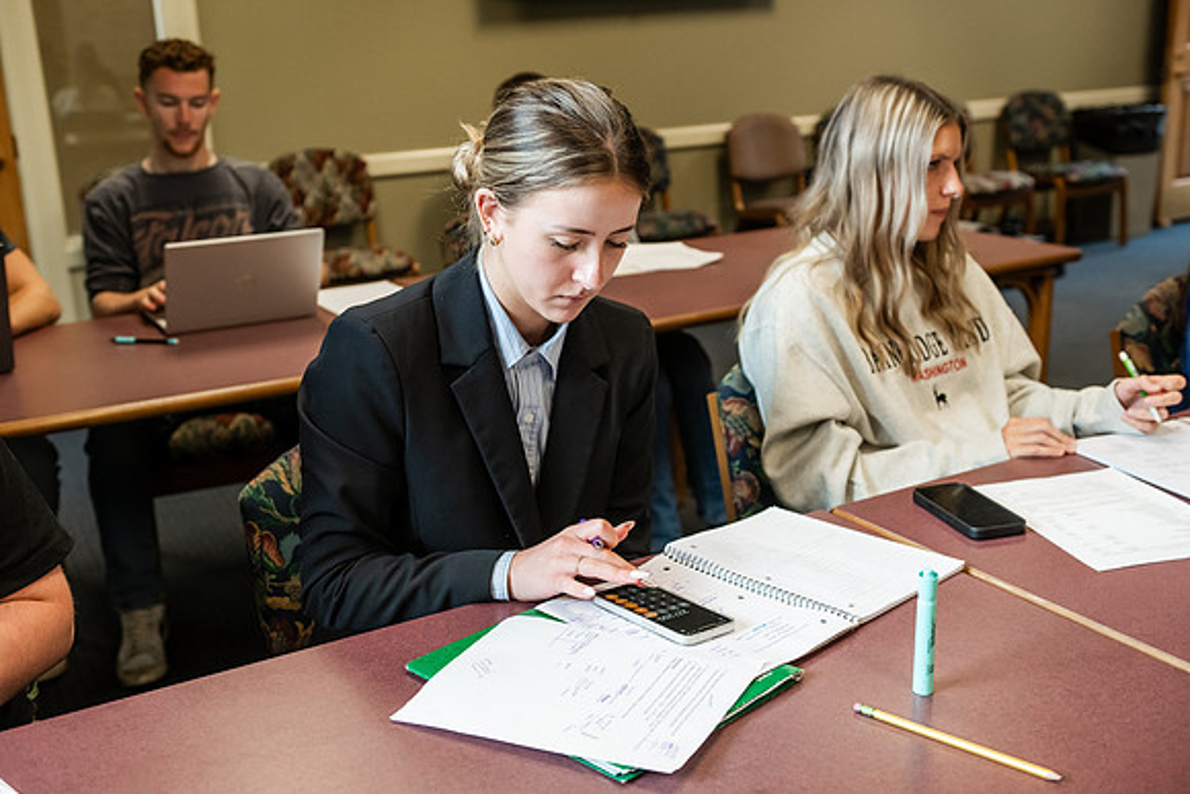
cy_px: 397
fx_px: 1322
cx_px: 595
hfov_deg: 48.4
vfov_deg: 33.4
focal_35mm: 40
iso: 1600
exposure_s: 1/200
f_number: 3.5
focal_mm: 40
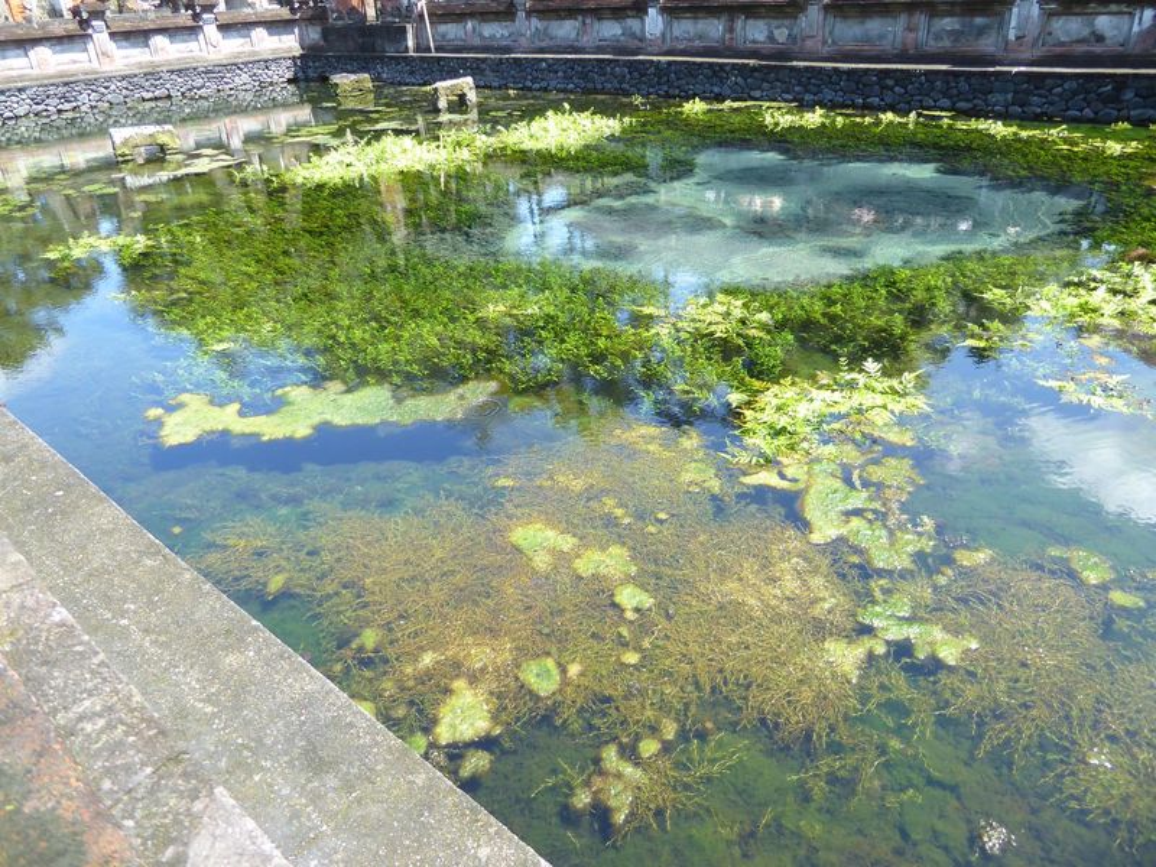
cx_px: 578
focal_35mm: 25
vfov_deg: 54.9
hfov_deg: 69.4
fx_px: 835
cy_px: 434
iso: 80
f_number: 3.3
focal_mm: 4.3
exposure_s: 1/125
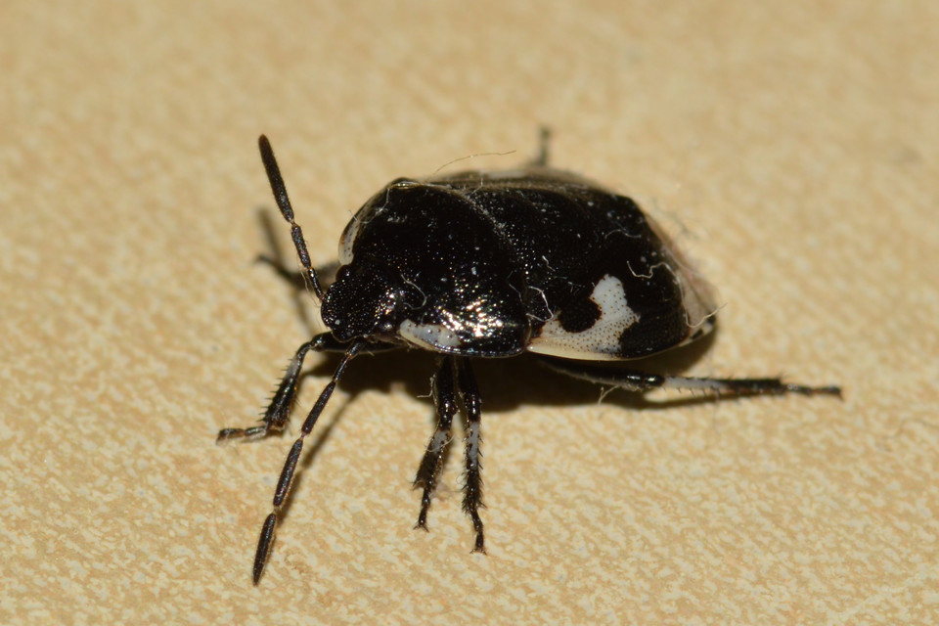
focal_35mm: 150
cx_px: 470
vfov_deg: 9.1
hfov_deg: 13.7
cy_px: 313
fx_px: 3912
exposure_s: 1/200
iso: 100
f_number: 25
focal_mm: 100
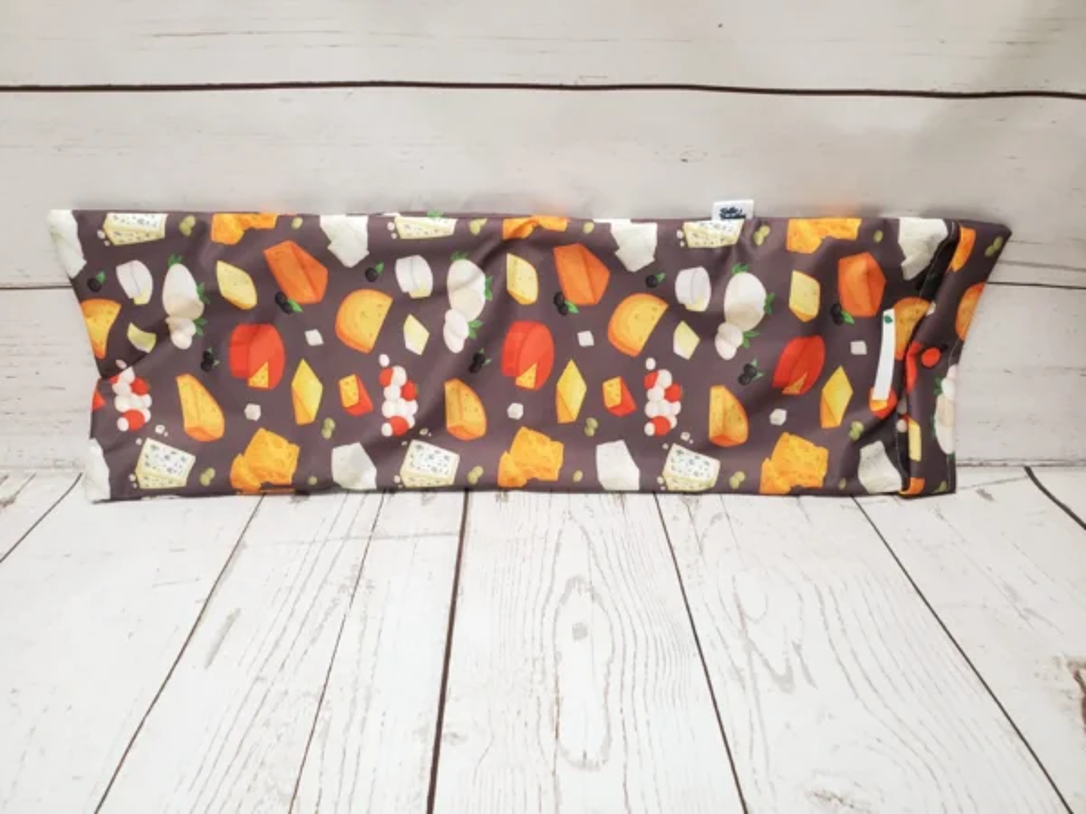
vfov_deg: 53.1
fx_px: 816
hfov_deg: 67.3
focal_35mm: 26
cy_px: 407
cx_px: 543
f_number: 2.4
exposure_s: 1/60
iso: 200
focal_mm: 4.3
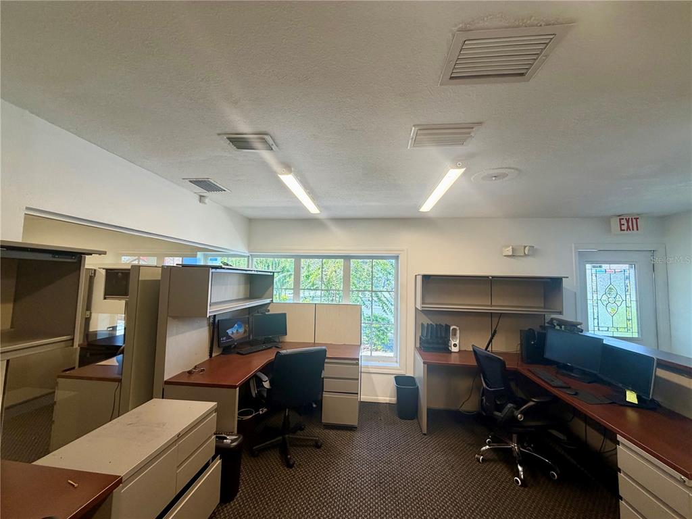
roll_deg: -1.4
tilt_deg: +5.1
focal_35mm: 14
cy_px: 260
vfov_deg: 85.7
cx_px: 346
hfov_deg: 102.1
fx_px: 280
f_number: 2.2
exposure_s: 1/120
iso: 200
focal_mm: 2.22
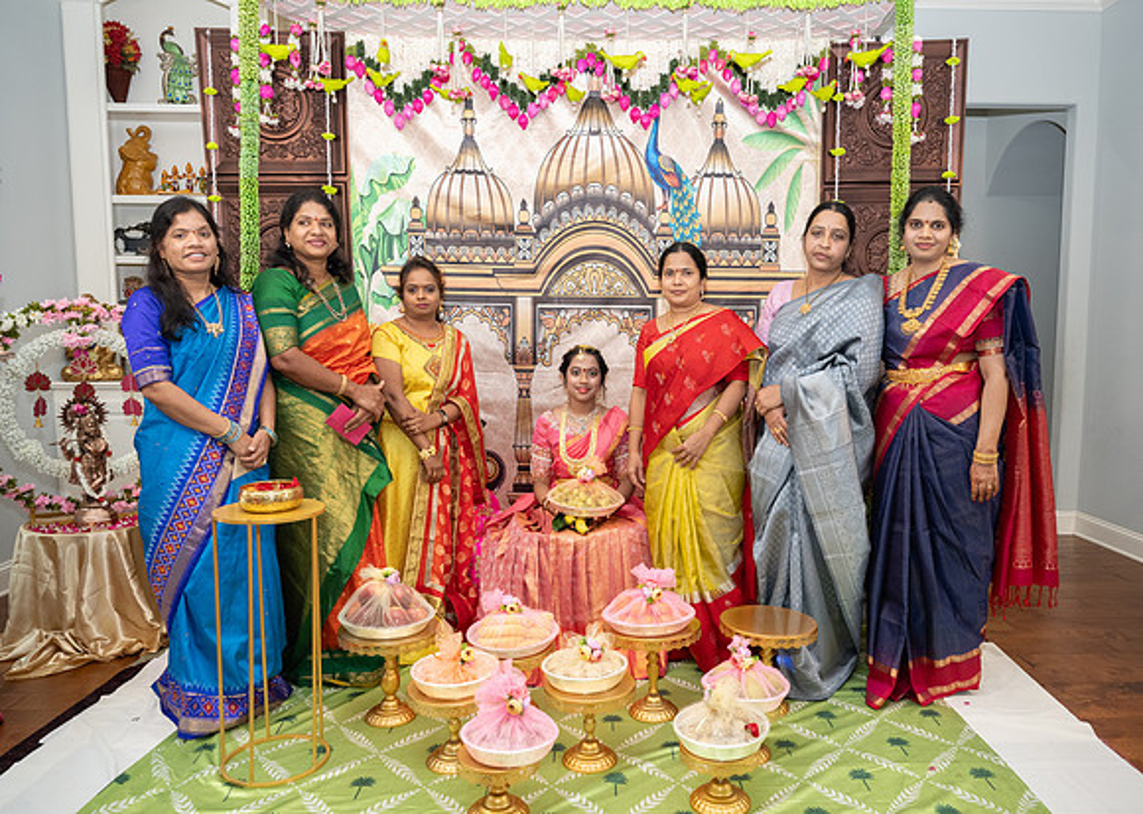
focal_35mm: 26
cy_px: 407
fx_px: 845
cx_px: 611
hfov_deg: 68.1
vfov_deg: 51.4
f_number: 4
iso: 1000
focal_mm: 24
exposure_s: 1/160
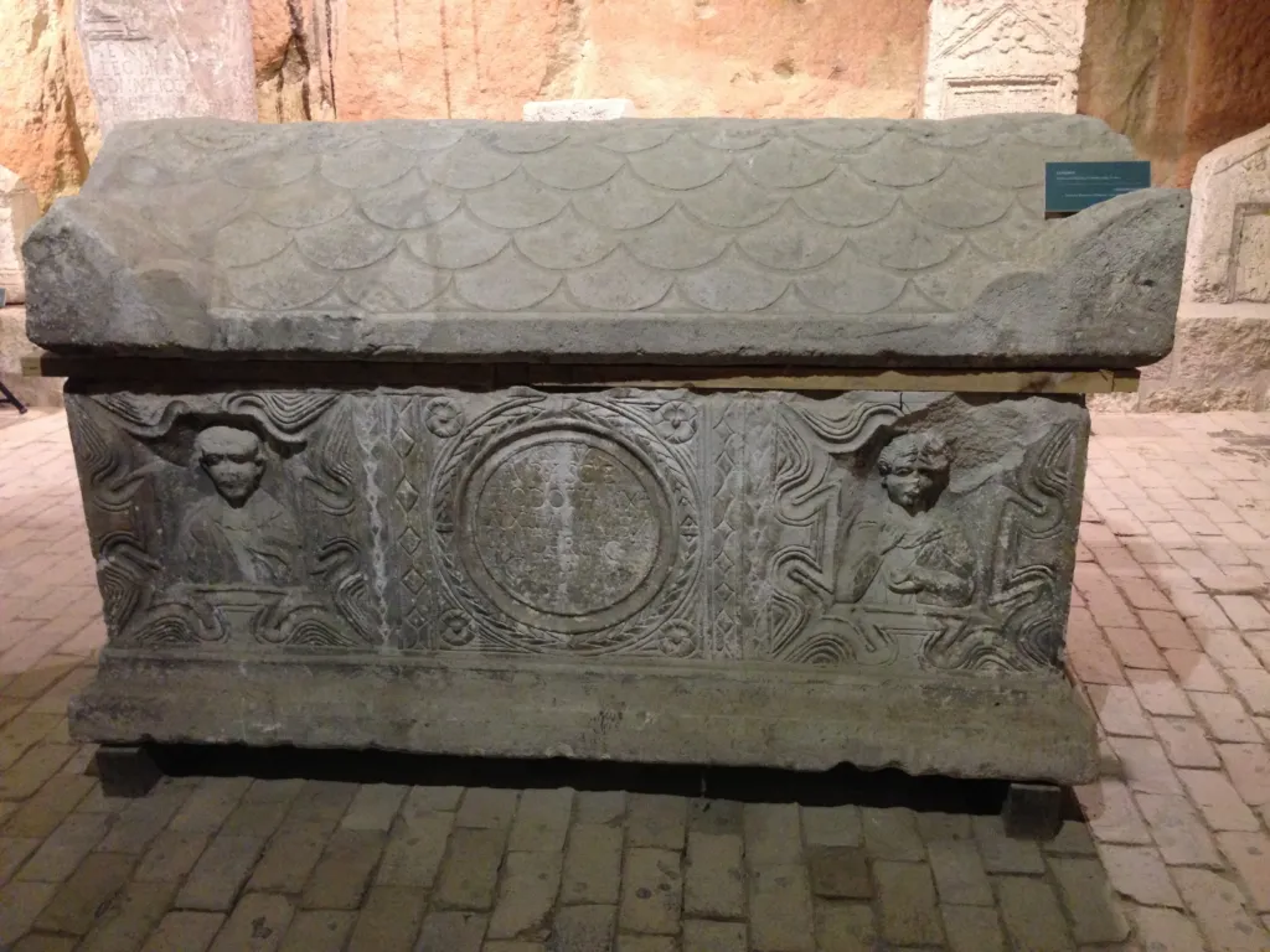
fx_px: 1211
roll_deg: +1.7
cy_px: 476
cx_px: 635
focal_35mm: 33
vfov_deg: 42.9
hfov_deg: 55.4
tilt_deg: -18.9
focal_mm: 4.12
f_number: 2.4
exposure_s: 1/20
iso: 320
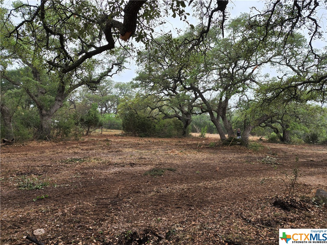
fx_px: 217
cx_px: 164
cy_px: 122
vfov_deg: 58.9
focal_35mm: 23
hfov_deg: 73.9
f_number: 1.8
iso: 25
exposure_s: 1/180
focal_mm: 6.4
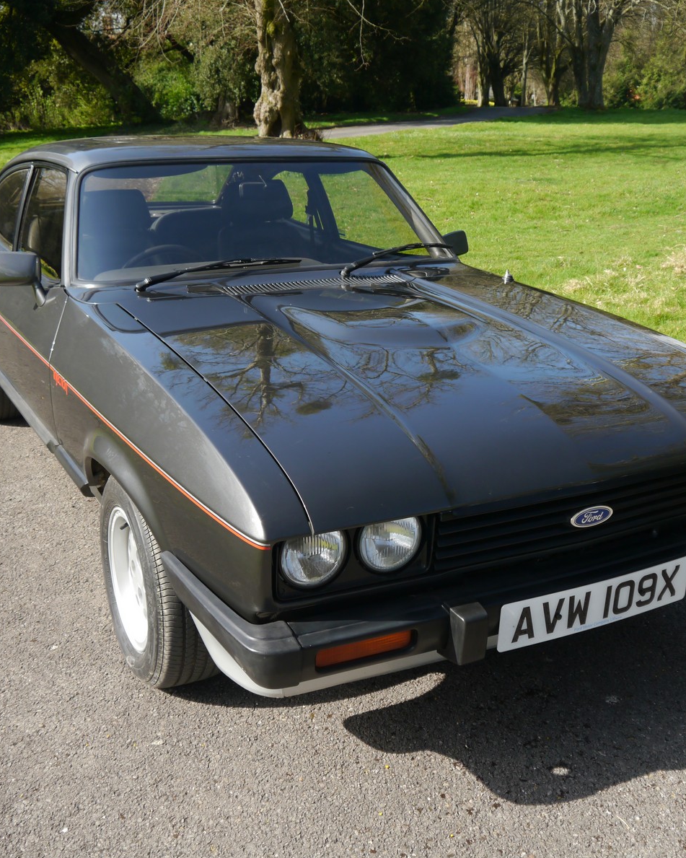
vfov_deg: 43.8
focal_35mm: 42
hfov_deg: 35.6
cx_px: 383
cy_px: 429
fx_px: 1066
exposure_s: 1/160
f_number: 4.5
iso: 160
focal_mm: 16
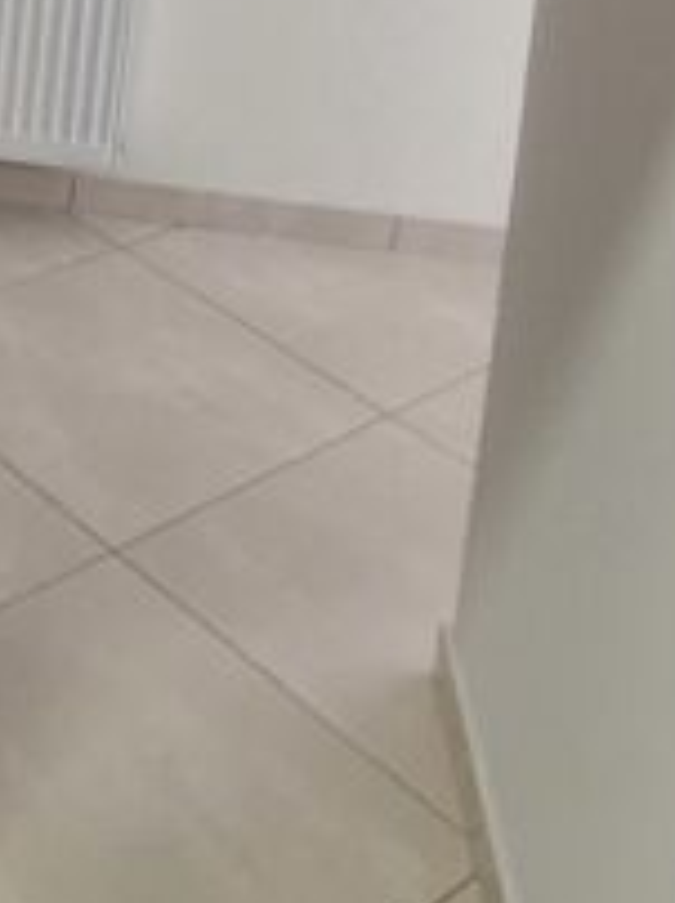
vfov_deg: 23.0
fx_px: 1720
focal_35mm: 66
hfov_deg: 21.2
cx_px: -45
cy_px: -501
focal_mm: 1.74
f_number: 2.2
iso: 200
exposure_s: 1/25
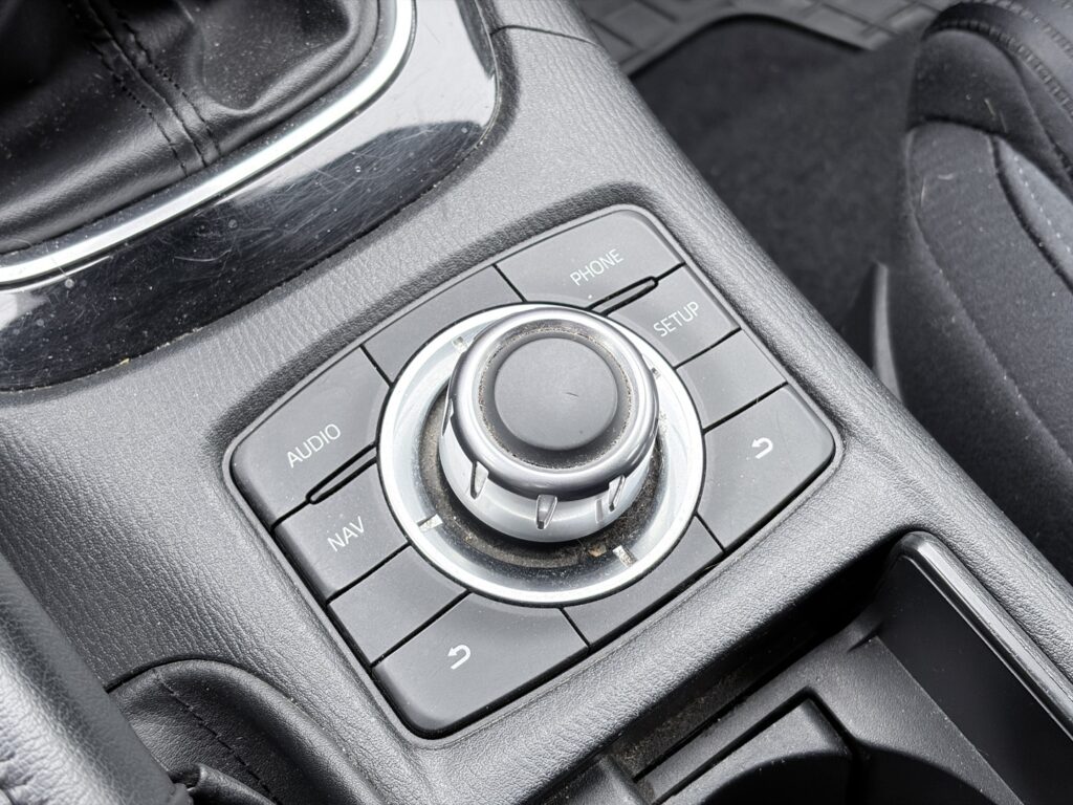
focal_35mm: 52
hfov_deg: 36.8
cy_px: 402
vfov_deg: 28.0
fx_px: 1612
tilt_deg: -64.5
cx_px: 536
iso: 80
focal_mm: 5.96
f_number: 1.6
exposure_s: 1/60
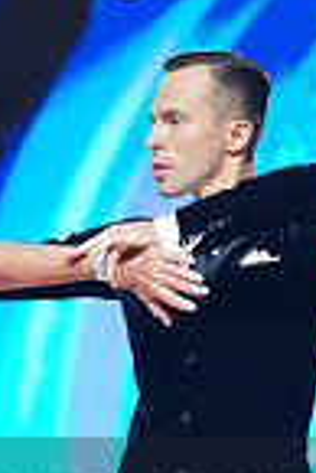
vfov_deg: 6.2
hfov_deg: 4.2
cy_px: 548
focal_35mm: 331
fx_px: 4347
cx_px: 2
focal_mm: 83
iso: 2000
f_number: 2.8
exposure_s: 1/500
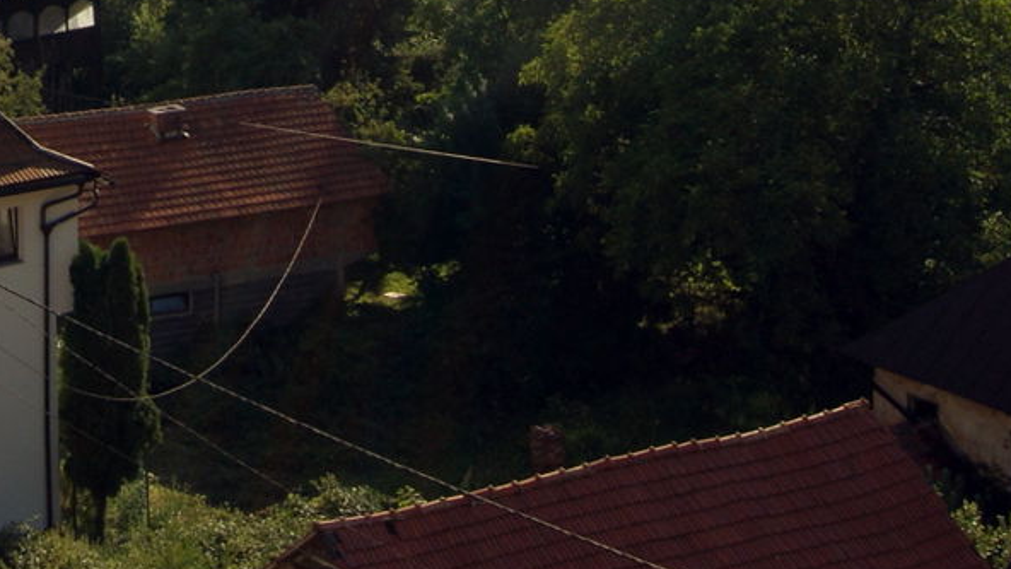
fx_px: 2734
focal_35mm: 102
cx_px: -63
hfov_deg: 20.1
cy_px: -463
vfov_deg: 11.1
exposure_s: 1/60
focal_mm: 20
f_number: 10
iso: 100
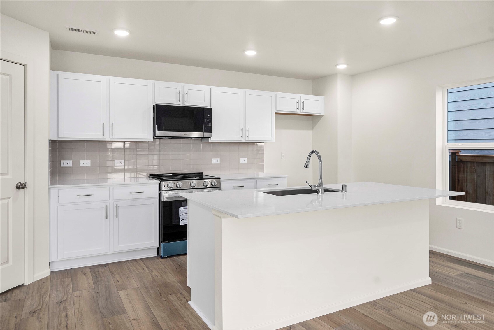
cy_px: 165
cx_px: 247
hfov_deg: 73.7
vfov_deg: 53.2
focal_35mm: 24
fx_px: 329
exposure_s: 1/80
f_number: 6.3
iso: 80
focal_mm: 24
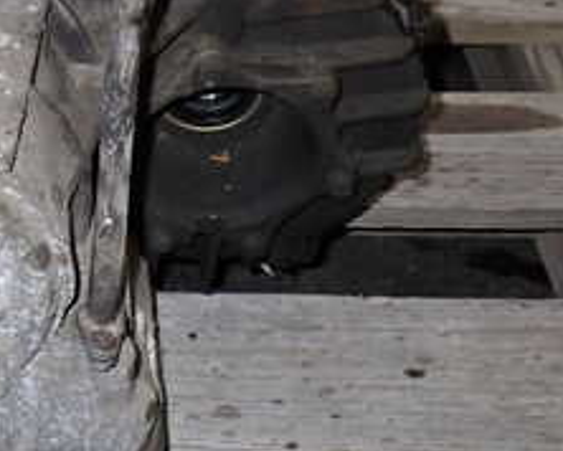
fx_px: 1318
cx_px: -94
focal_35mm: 79
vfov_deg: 19.2
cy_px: 76
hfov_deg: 22.4
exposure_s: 1/30
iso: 250
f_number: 6.3
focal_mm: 5.4
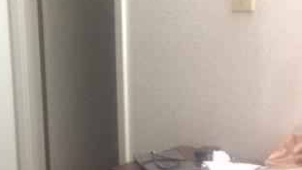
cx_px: 53
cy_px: 103
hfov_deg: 31.4
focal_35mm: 65
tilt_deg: -9.1
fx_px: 521
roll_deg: +3.3
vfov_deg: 18.5
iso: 250
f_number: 2.2
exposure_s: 1/17
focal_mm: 4.15
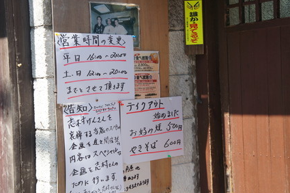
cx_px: 140
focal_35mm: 72
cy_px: 94
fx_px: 575
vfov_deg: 19.0
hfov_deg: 28.3
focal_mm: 45
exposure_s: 1/160
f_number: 7.1
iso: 200
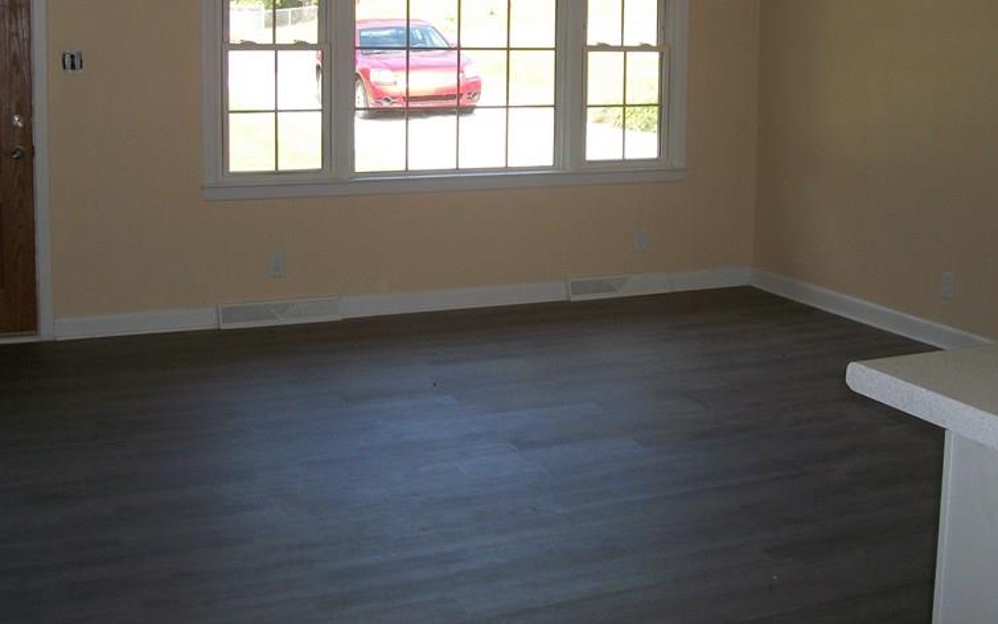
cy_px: 145
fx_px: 1251
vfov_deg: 27.6
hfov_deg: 43.4
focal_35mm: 46
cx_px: 539
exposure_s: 1/160
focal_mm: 5.7
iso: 80
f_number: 2.9
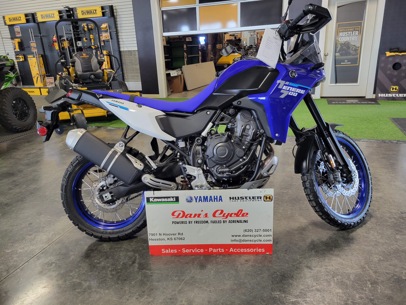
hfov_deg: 67.3
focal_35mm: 26
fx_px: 305
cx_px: 203
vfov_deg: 53.1
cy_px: 152
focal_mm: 5.4
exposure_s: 1/60
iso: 250
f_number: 1.8
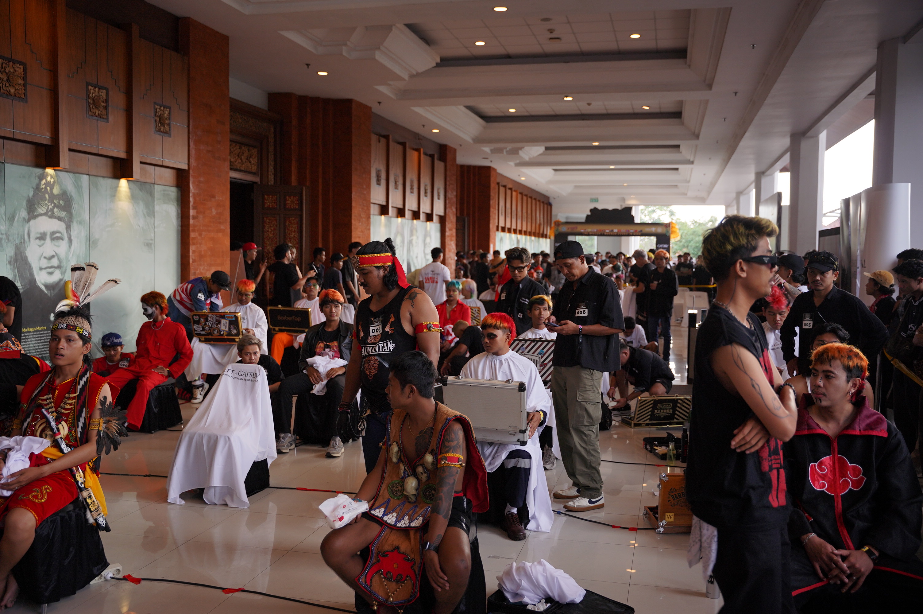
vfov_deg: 37.8
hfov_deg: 54.5
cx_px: 462
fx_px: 897
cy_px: 307
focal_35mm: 35
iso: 500
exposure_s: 1/160
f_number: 2.8
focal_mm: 35
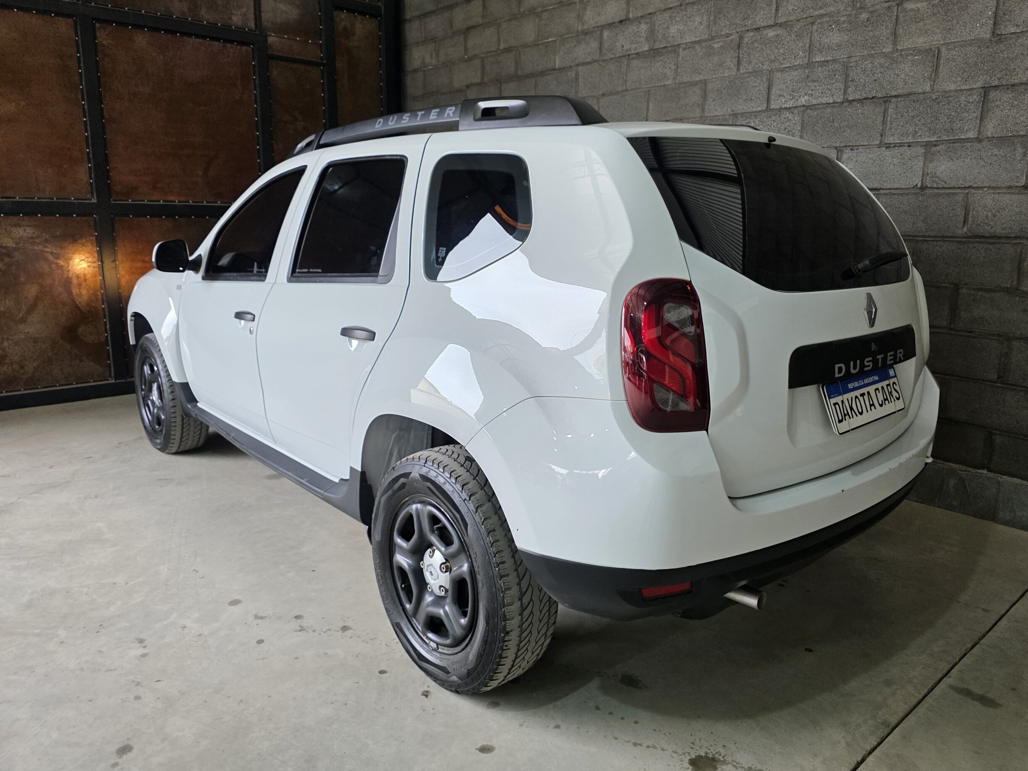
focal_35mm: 24
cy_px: 373
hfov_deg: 71.6
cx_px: 531
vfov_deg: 56.8
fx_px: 713
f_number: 1.7
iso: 160
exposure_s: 1/180
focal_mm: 6.3
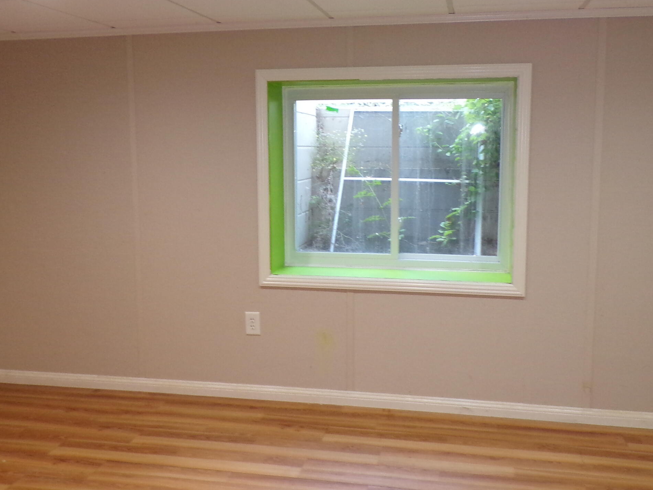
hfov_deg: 49.0
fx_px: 717
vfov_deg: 37.7
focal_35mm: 38
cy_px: 215
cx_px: 334
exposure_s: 1/34
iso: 200
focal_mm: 4.3
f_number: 3
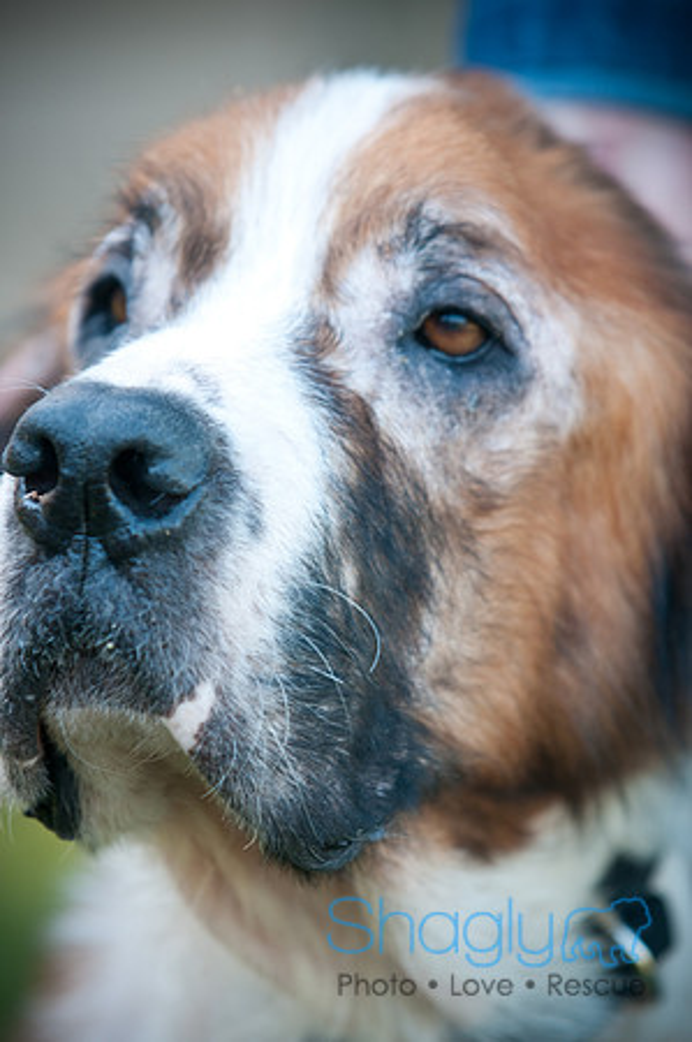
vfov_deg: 8.3
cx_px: 346
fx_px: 7152
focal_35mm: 248
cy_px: 521
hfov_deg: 5.5
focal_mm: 165
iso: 200
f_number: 4.5
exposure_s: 1/80
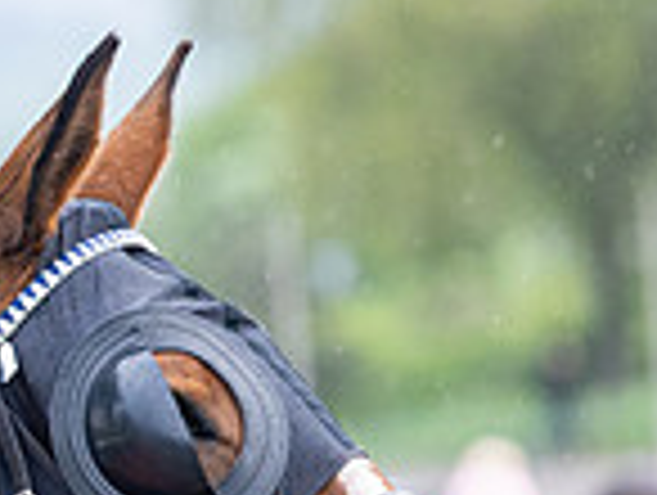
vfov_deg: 1.7
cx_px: 20
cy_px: 886
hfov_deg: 2.2
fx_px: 16863
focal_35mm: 887
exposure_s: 1/500
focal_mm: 175
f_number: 5
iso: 1000
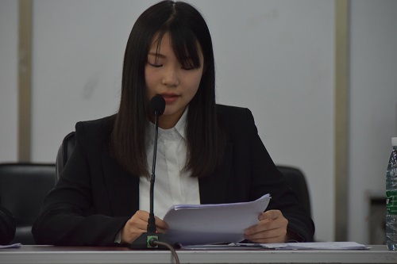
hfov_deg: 6.9
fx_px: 3307
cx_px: 198
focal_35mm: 300
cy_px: 132
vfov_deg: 4.6
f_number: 5.6
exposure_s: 1/60
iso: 1250
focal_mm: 200
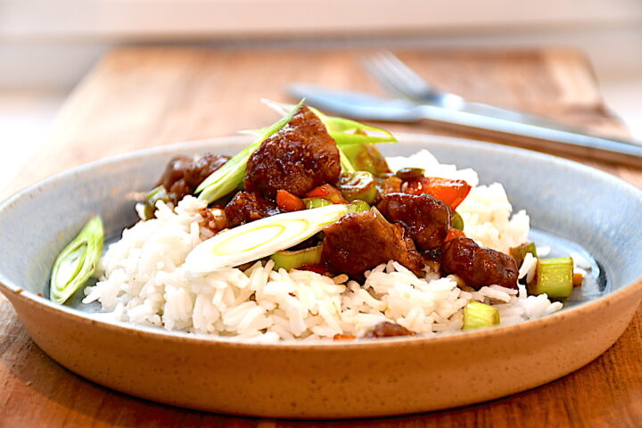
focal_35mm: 99
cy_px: 214
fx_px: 1765
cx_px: 321
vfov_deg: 13.8
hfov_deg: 20.6
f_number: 5
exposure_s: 1/60
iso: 400
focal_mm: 66
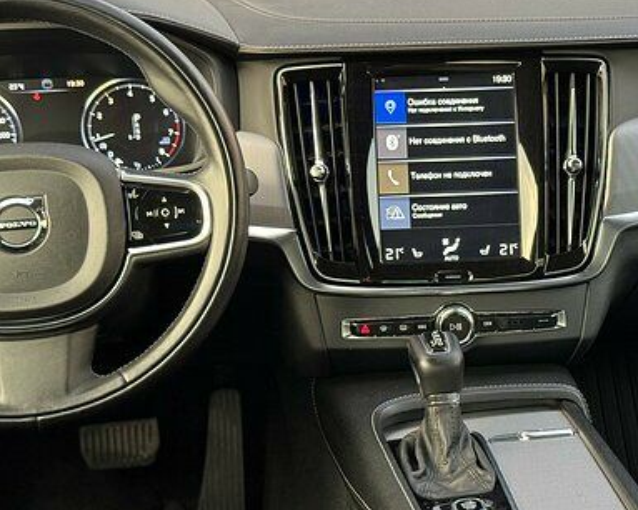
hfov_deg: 28.0
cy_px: 252
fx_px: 1264
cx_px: 455
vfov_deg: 22.8
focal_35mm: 67
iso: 250
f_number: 1.78
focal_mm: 6.76
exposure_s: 1/41
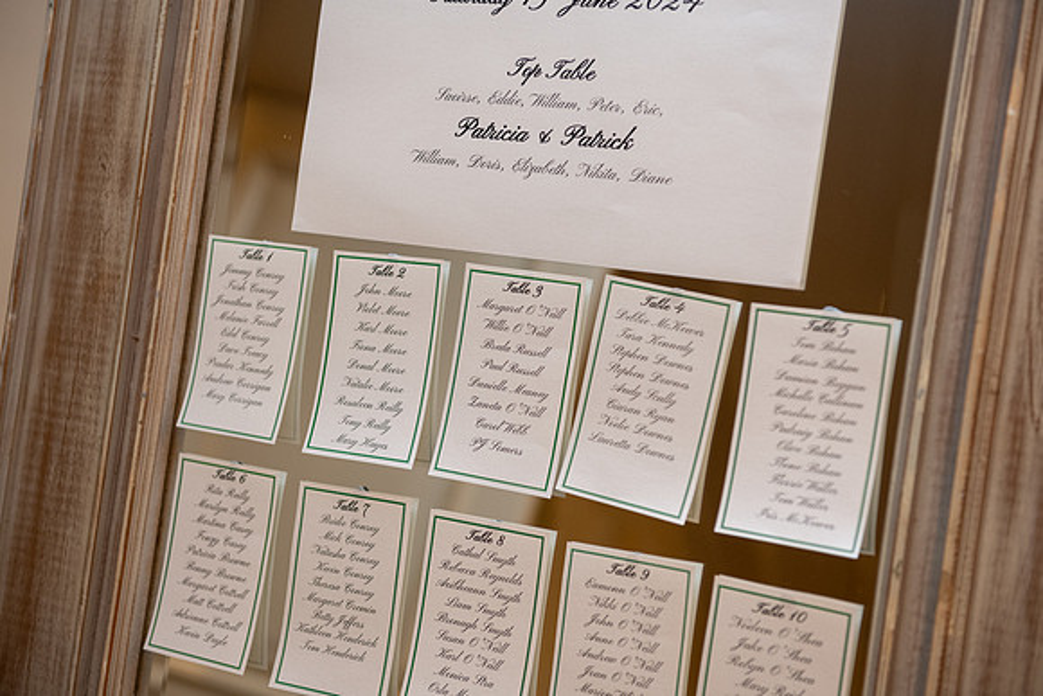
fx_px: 1623
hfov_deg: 35.6
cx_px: 522
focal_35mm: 56
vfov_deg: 24.2
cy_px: 348
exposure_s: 1/160
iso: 640
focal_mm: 56
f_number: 3.5
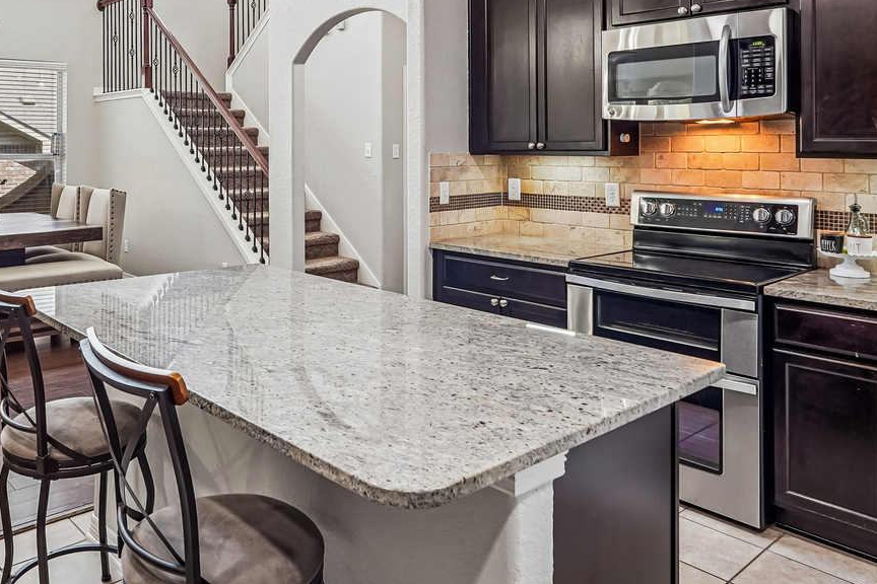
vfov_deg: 41.1
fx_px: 754
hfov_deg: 59.2
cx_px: 306
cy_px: 144
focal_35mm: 31
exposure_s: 1/13
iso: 400
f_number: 8
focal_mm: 16.5
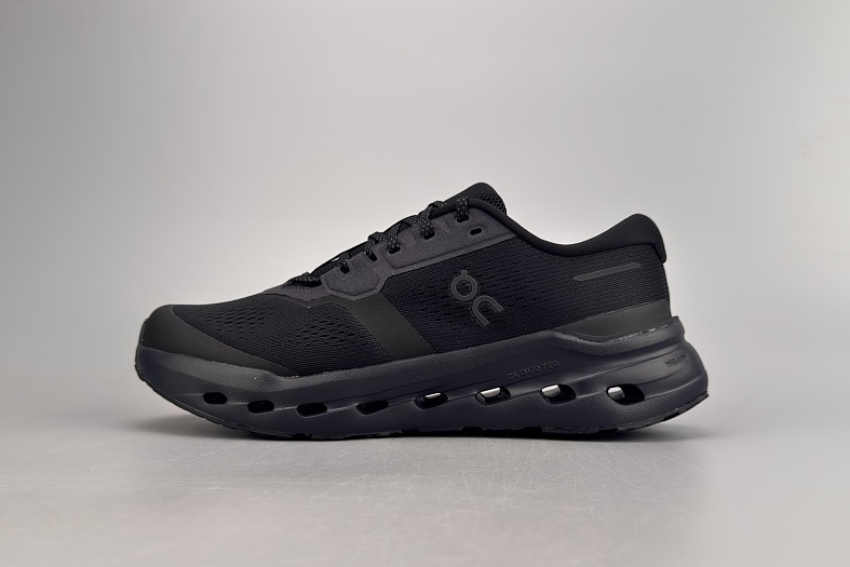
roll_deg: +0.4
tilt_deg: -0.7
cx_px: 420
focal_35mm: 37
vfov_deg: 35.9
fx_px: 874
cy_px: 318
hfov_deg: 51.9
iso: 100
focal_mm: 6.76
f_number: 1.78
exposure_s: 1/455
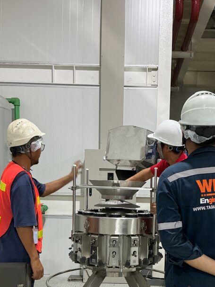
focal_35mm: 49
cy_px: 216
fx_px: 406
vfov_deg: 37.9
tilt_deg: -4.6
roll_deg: -1.3
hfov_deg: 29.5
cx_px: 140
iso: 64
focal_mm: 3
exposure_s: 1/50
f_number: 1.8
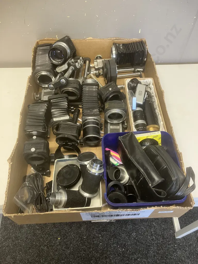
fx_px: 214
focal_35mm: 28
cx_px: 99
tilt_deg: -54.1
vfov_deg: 63.4
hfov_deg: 49.7
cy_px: 132
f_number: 1.8
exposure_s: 1/50
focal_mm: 3.99
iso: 160
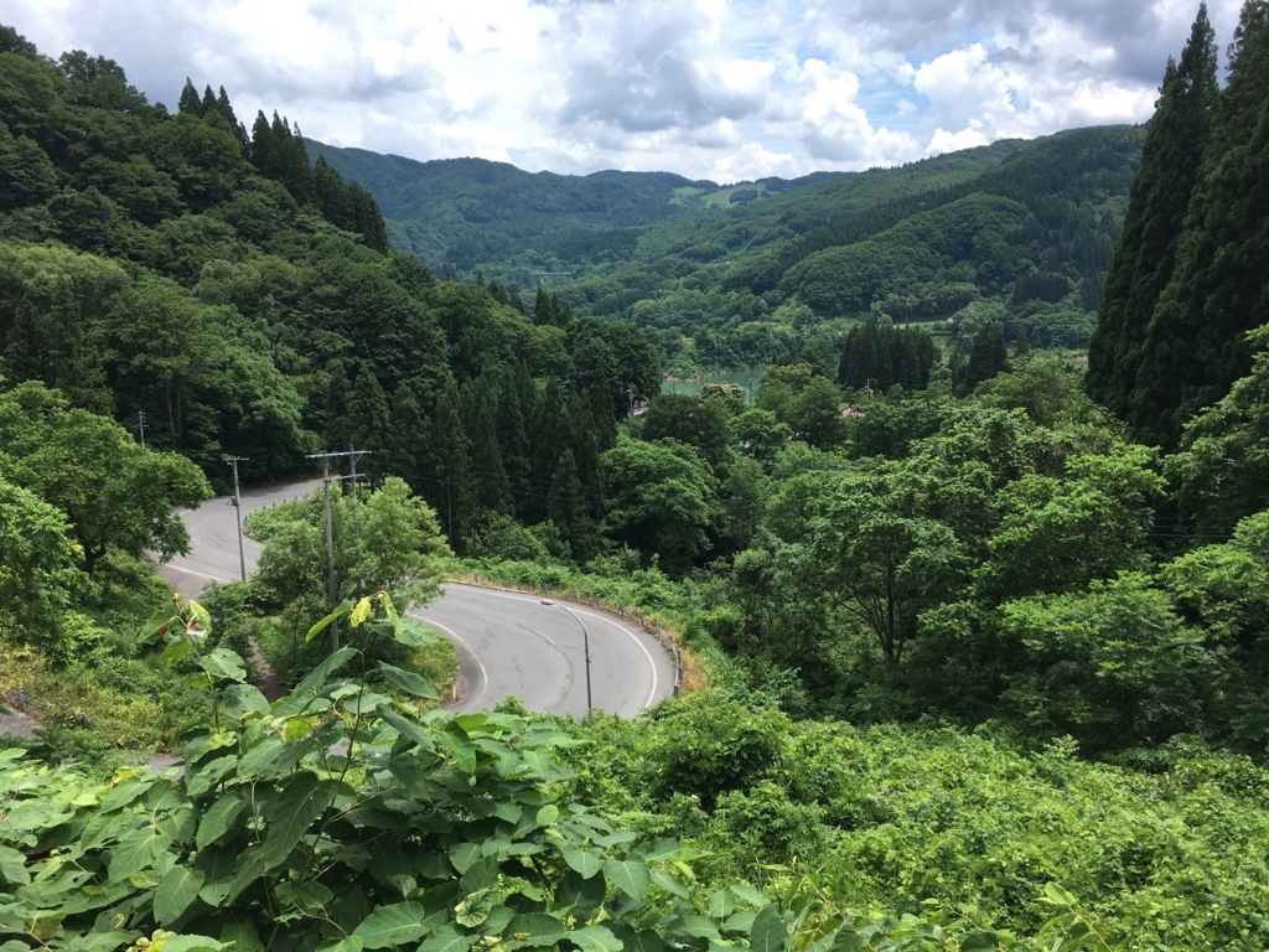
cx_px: 634
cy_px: 476
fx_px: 1063
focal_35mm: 29
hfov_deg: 61.7
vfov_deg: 48.2
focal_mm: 4.15
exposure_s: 1/1202
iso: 25
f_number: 2.2
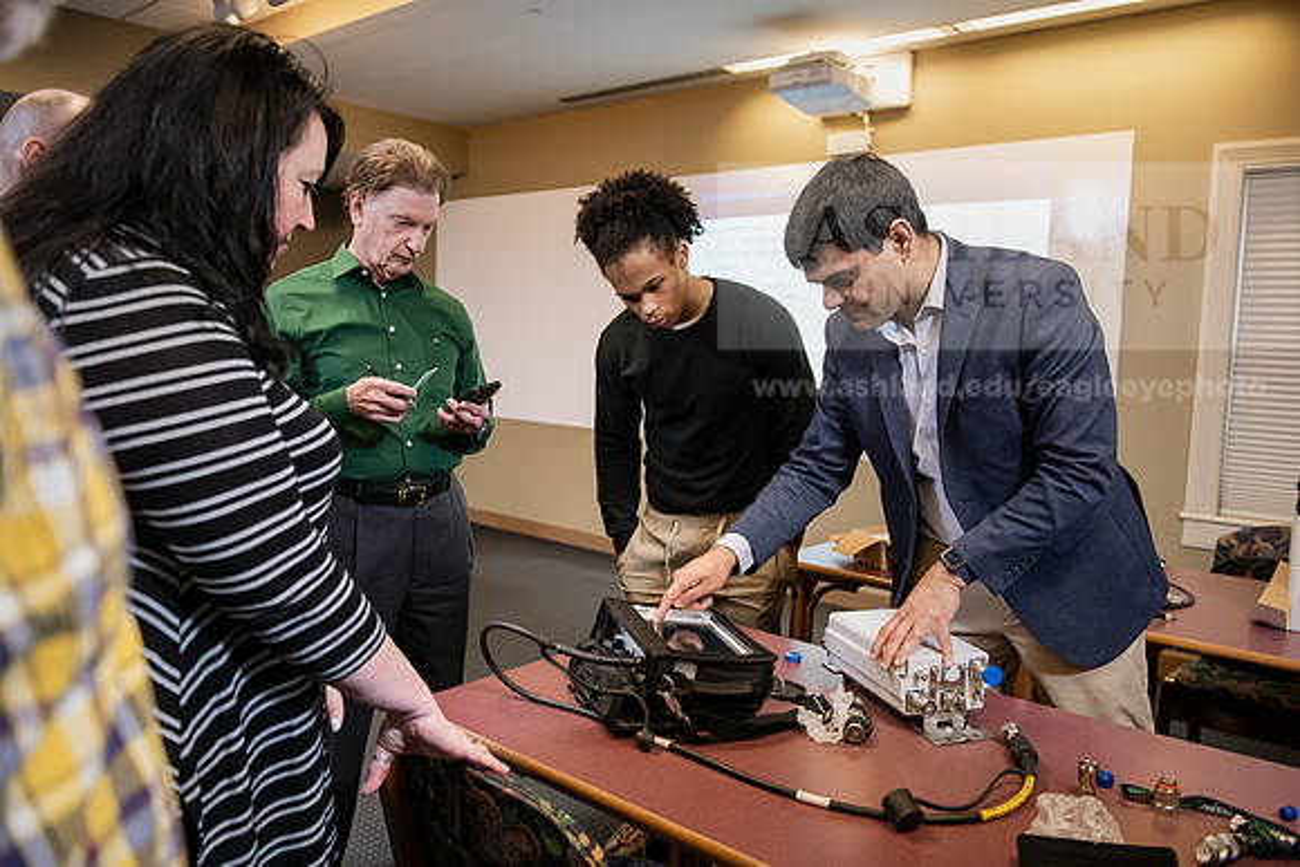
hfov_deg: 67.4
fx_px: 975
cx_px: 650
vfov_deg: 48.0
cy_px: 434
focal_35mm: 27
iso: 1250
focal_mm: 27
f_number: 3.5
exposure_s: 1/200
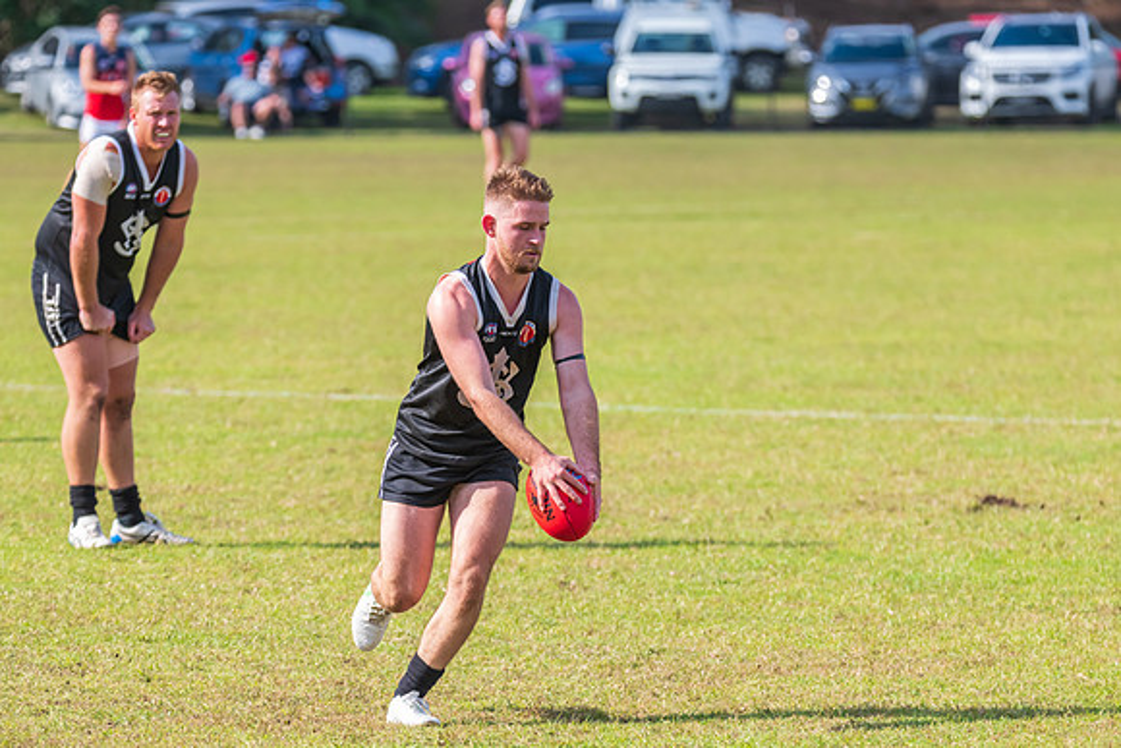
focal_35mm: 314
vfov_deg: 4.4
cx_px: 615
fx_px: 9787
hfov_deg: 6.6
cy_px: 388
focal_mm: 280
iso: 800
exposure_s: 1/1600
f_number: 8
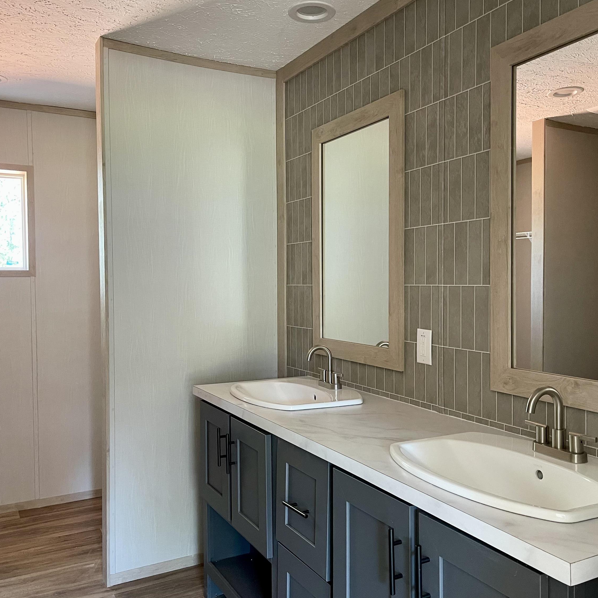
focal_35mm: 30
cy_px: 295
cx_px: 319
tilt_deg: -2.0
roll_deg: +0.4
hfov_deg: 54.0
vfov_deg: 54.0
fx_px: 586
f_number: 1.6
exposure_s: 1/60
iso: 400
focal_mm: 5.1
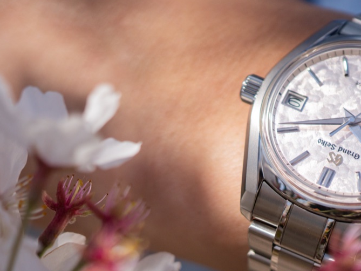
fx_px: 1200
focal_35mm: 115
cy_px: 169
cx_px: 247
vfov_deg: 12.9
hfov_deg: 17.1
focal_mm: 50
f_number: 3.2
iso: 125
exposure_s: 1/6400
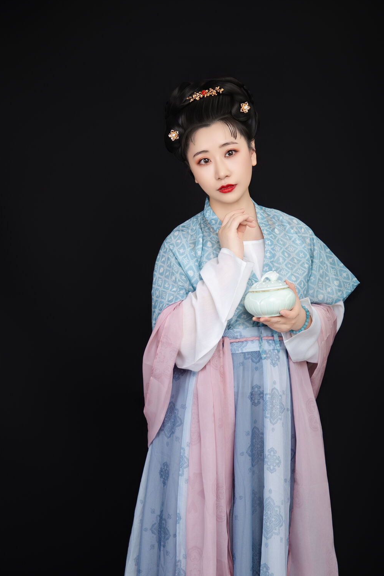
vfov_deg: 27.7
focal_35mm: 73
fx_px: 1168
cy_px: 336
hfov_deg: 18.7
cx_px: 209
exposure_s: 1/125
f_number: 4.5
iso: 100
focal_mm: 62
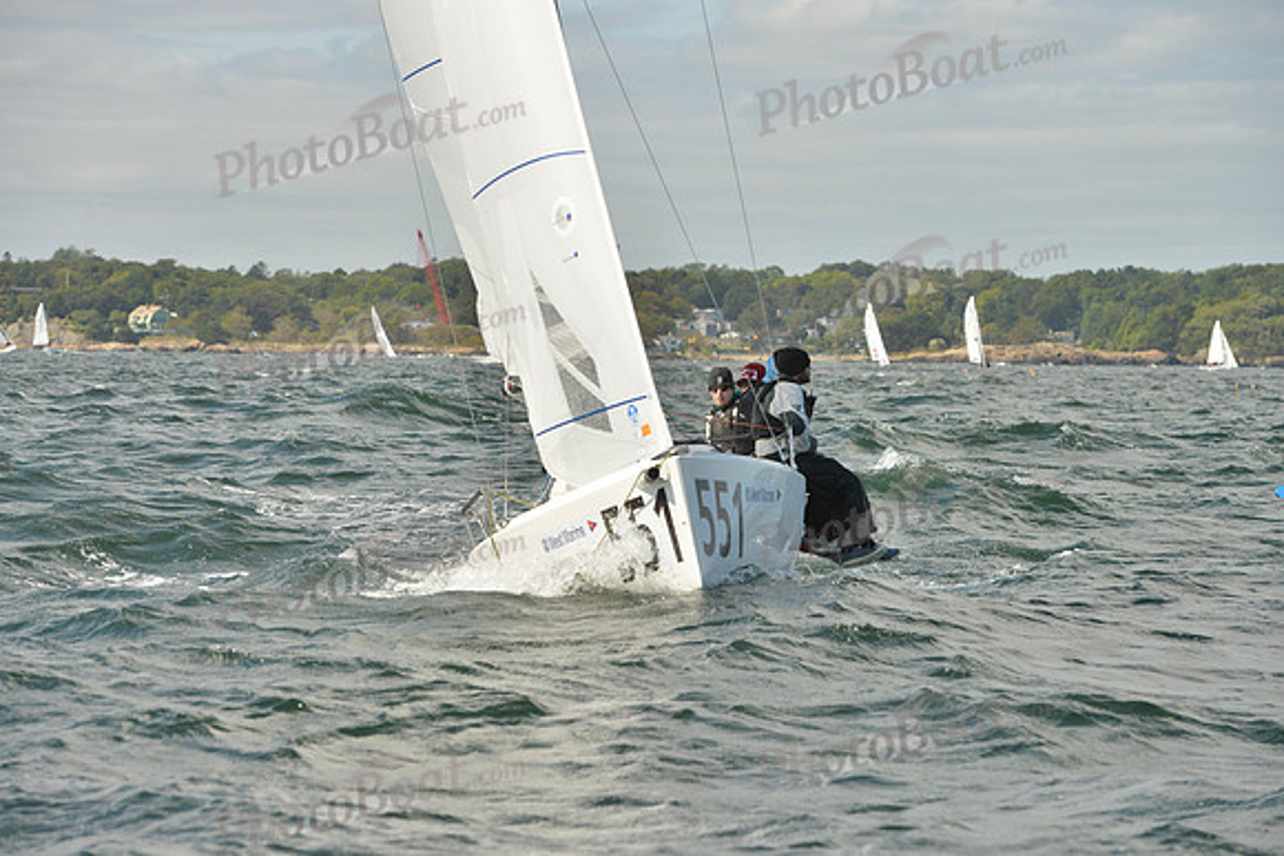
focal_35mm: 140
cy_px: 428
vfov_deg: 9.8
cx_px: 642
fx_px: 4994
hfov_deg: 14.7
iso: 400
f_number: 8
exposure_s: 1/1600
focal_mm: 140
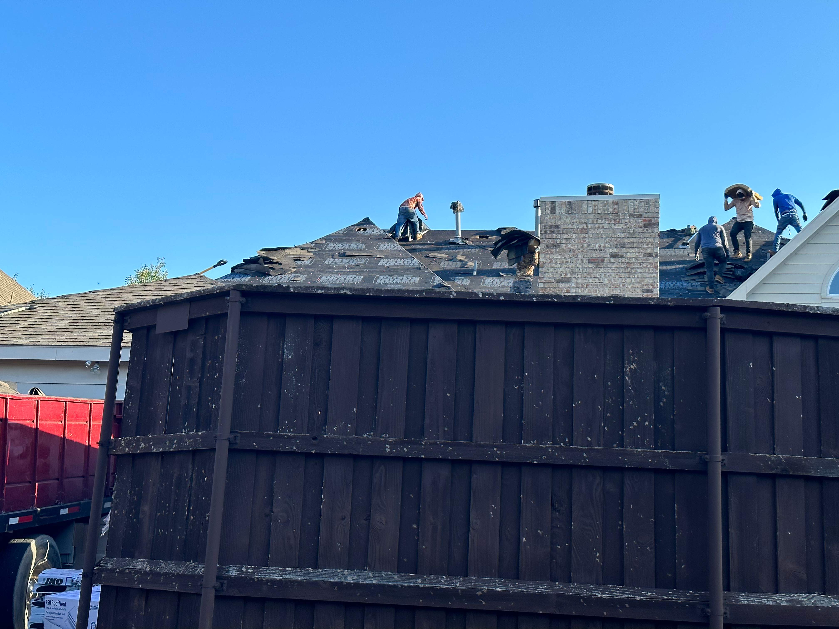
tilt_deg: +11.4
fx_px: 1163
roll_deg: -3.2
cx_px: 420
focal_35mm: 48
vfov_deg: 30.3
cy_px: 314
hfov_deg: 39.7
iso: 64
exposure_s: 1/1414
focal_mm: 6.86
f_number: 1.78
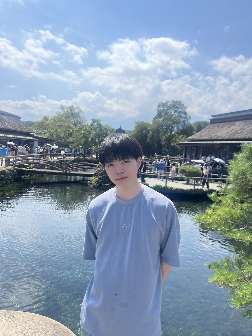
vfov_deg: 67.3
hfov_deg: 53.1
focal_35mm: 26
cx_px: 126
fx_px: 252
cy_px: 168
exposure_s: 1/3215
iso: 50
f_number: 1.6
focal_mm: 5.1
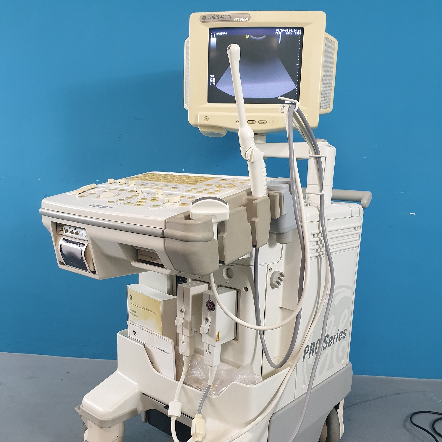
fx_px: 448
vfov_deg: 52.0
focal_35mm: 31
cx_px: 222
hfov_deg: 52.5
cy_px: 273
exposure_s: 1/50
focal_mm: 4.3
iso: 400
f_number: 2.4
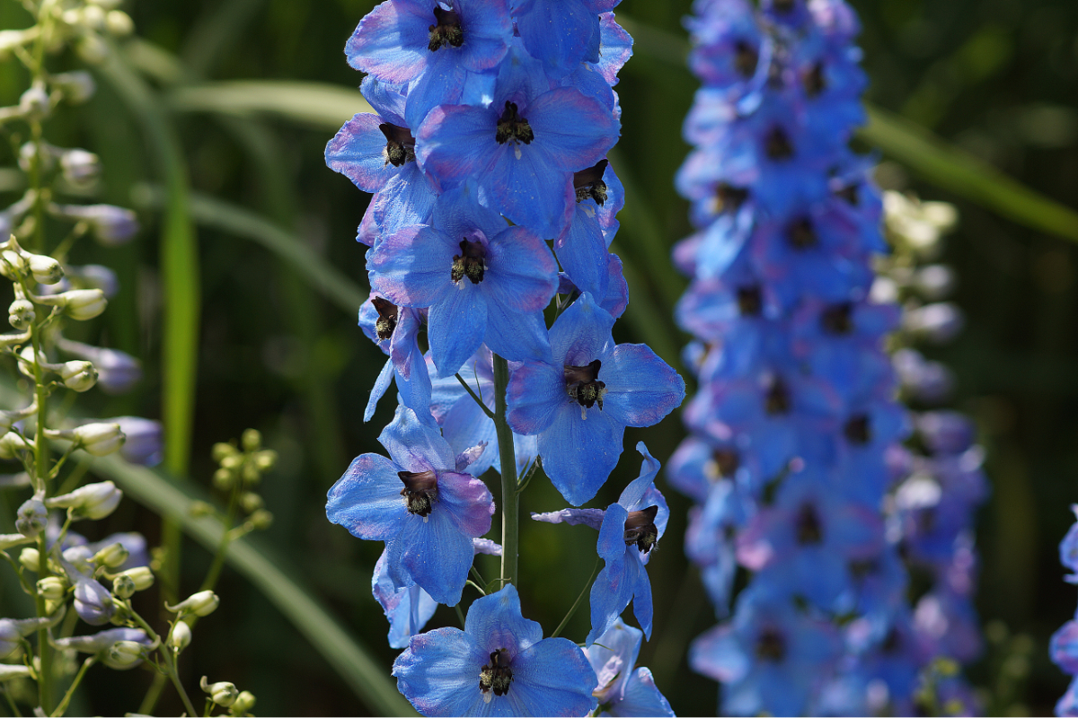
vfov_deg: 9.1
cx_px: 539
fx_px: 4491
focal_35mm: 150
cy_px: 359
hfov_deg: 13.7
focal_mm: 100
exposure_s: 1/500
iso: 100
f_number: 4
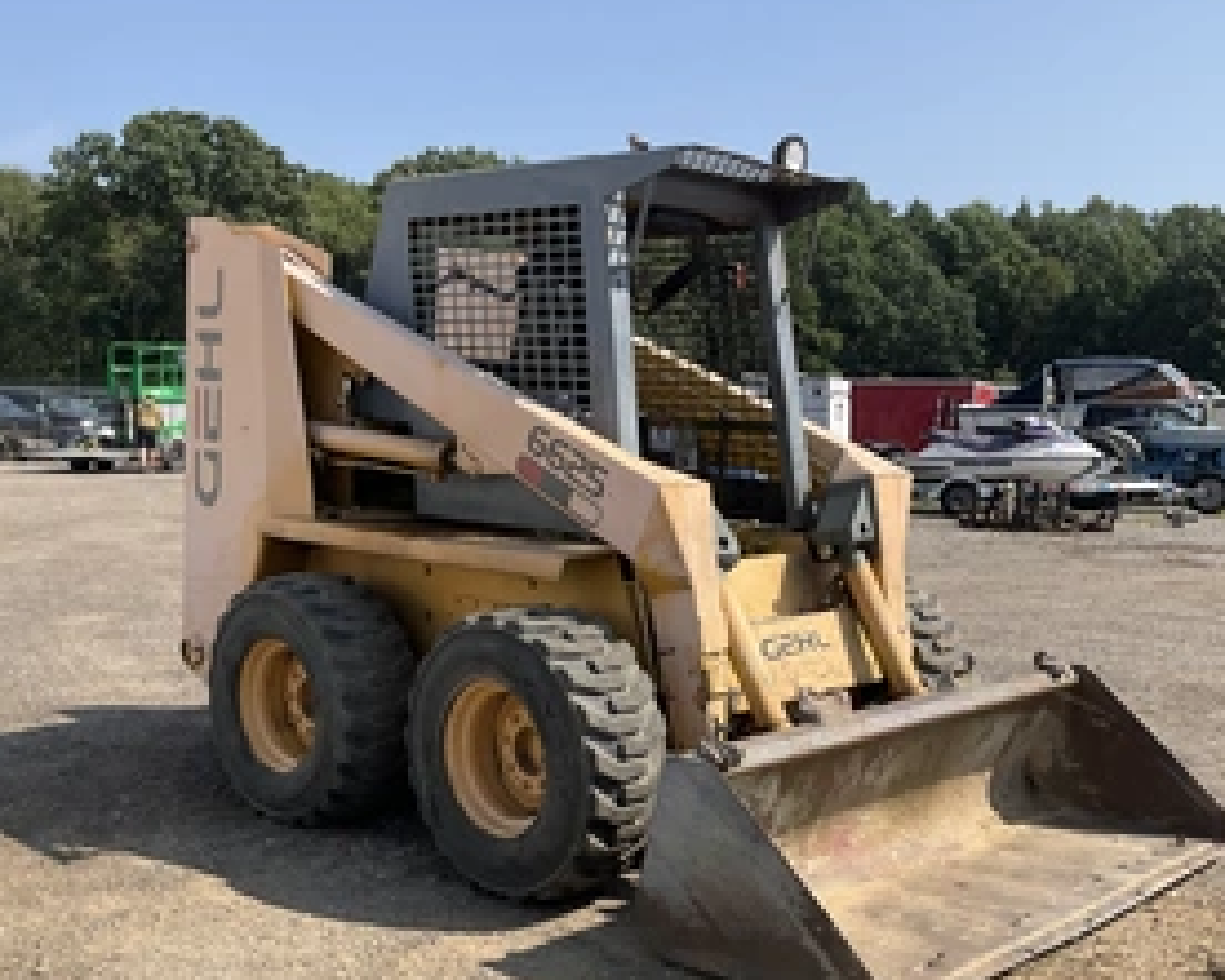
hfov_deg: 44.7
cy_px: 634
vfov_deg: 36.2
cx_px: 657
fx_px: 1487
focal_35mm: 41
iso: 25
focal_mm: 3
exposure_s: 1/1534
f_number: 1.8
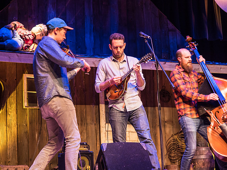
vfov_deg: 16.4
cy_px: 85
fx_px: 590
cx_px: 114
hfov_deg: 21.8
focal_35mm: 90
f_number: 2.8
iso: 640
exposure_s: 1/60
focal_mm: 45
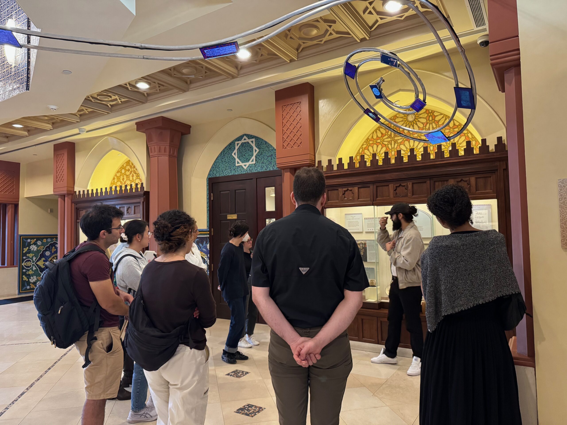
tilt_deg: +2.5
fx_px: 393
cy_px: 212
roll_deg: +1.0
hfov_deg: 71.6
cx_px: 284
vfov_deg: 56.8
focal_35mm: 24
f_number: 1.78
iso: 640
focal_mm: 6.76
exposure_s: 1/60
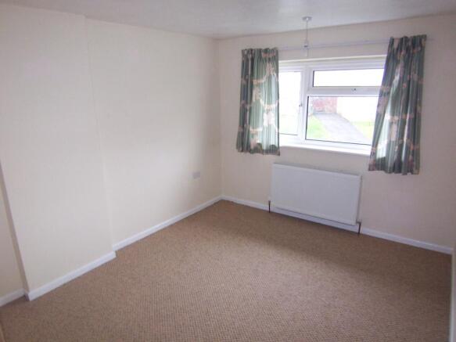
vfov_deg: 58.9
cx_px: 228
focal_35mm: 23
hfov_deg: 73.9
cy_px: 171
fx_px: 303
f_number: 2.8
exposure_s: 1/30
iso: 200
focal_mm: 3.8
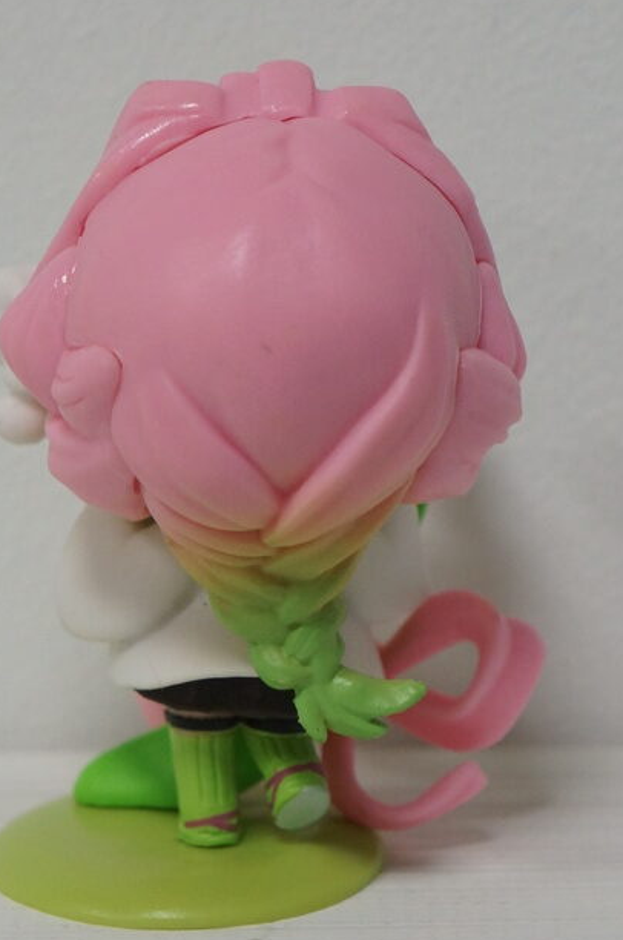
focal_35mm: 135
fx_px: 3511
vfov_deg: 15.2
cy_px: 501
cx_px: 253
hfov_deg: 10.1
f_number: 6.3
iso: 1600
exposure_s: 1/60
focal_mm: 55
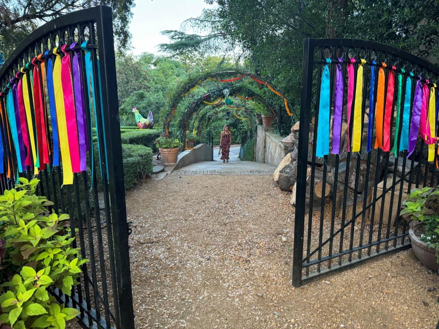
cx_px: 220
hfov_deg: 71.6
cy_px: 164
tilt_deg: -14.6
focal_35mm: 24
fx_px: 304
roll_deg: -1.5
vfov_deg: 56.8
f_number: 1.78
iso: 200
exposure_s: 1/60
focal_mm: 6.76
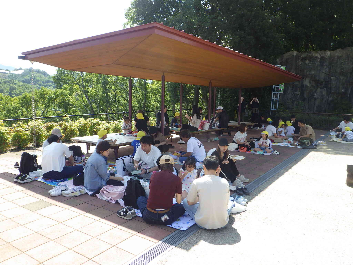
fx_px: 286
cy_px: 132
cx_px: 176
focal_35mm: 28
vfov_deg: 49.7
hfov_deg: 63.4
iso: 125
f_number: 4.2
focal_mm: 5
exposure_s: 1/250
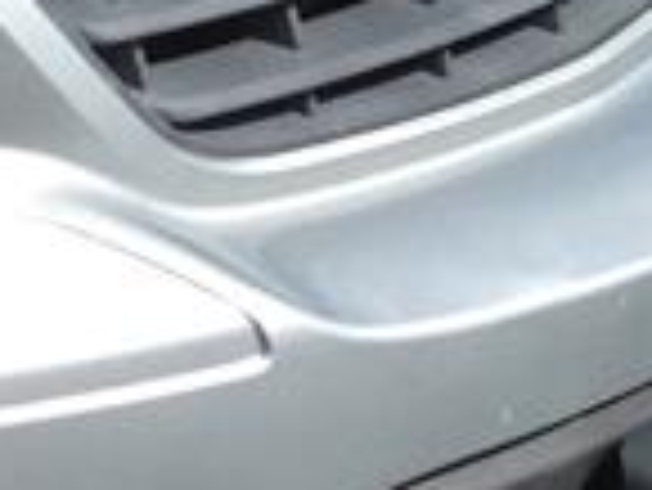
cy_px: -432
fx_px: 4392
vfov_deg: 6.2
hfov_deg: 7.4
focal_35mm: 233
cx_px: -1389
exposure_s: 1/1595
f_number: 2.4
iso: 50
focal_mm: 4.13
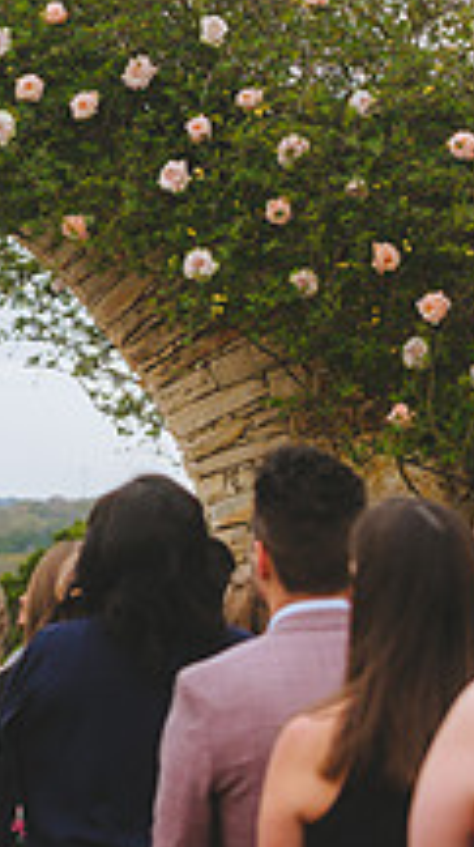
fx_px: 4416
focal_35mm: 197
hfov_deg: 6.0
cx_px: -435
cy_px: 576
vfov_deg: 10.9
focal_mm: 70
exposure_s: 1/1000
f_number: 2.8
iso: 1250
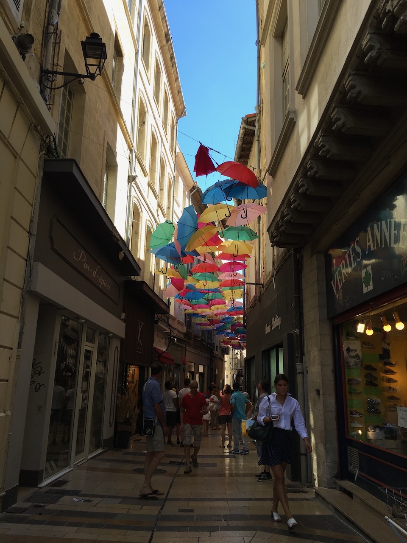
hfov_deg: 48.2
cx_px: 204
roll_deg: -0.9
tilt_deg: +13.7
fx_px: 455
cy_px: 272
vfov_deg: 61.7
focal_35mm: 29
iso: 25
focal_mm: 4.15
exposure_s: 1/381
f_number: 2.2
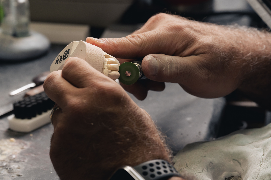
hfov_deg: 10.3
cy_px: 90
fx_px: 1505
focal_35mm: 200
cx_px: 136
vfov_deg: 6.9
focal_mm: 200
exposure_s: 1/200
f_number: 10
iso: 500
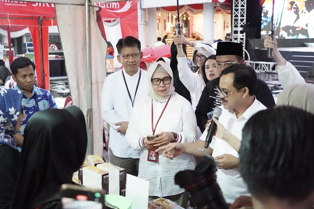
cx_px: 157
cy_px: 104
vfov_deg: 29.2
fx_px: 401
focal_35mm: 46
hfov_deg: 42.8
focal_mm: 46
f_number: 4.5
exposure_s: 1/400
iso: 64000
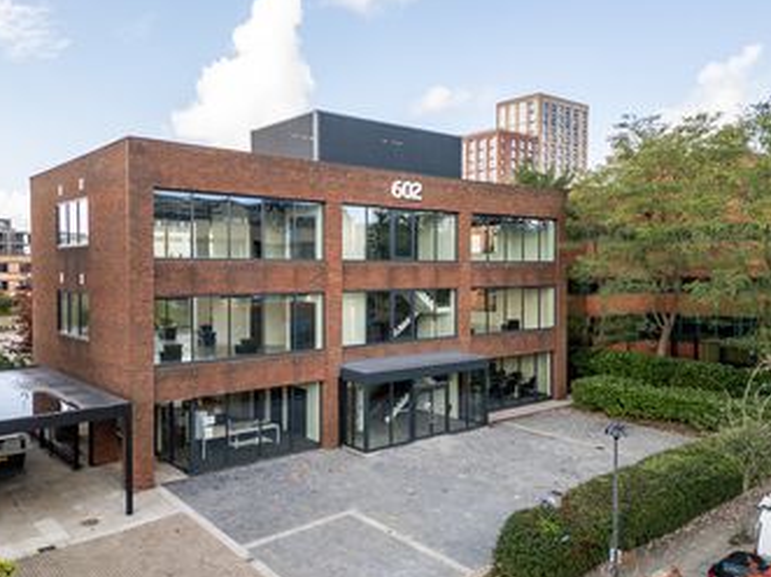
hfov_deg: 61.6
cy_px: 302
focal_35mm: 29
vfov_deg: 48.2
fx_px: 646
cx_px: 366
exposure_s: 1/1000
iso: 100
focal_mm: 6.72
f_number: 1.7
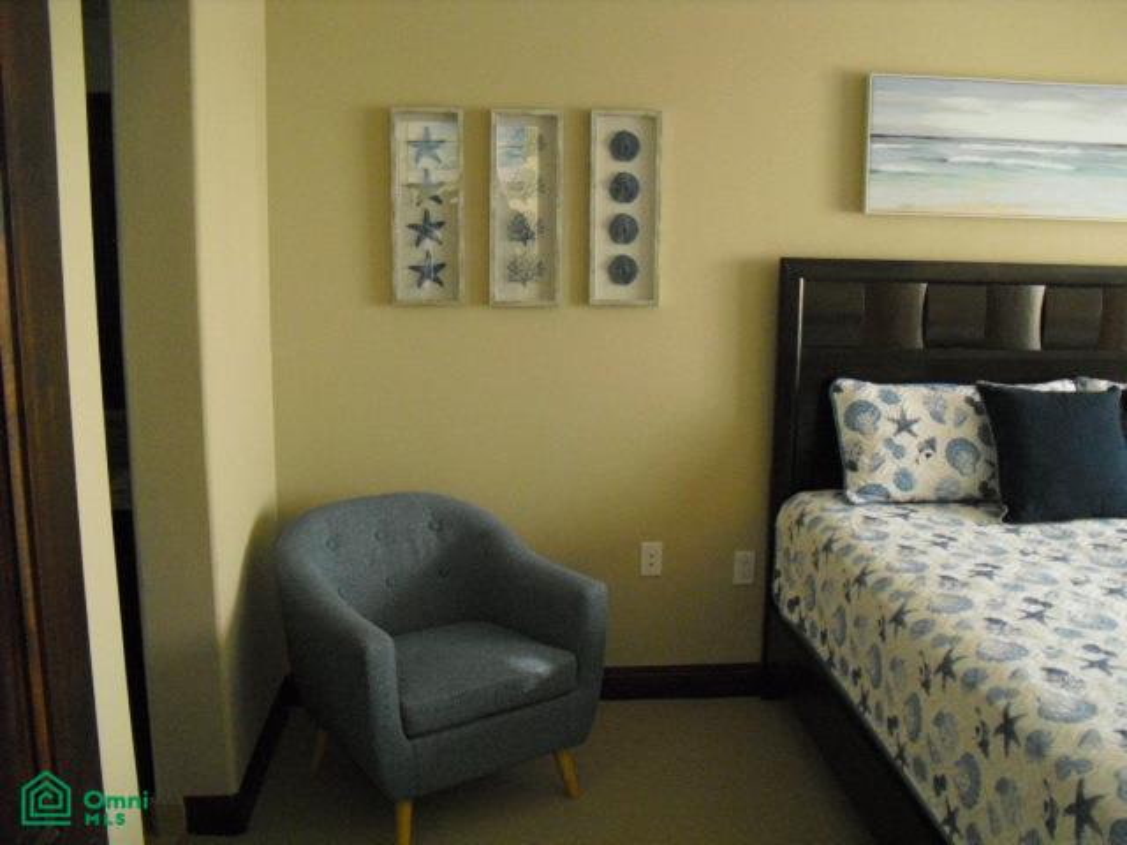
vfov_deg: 39.7
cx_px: 564
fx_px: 1172
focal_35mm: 36
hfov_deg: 51.4
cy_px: 422
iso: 800
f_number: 3.1
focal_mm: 6.3
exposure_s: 1/60
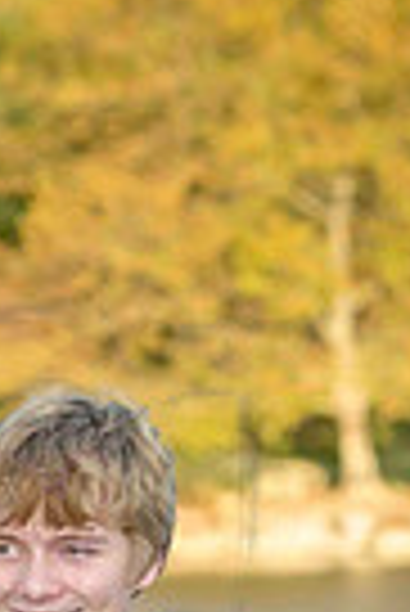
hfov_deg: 3.7
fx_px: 6321
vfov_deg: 5.5
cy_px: 904
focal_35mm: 371
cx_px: 63
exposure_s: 1/640
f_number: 6.3
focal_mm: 112
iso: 800
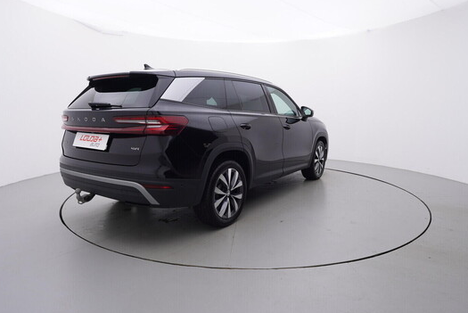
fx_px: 306
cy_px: 159
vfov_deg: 54.1
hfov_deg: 74.8
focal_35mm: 24
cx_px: 233
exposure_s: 1/80
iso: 200
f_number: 5
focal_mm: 15
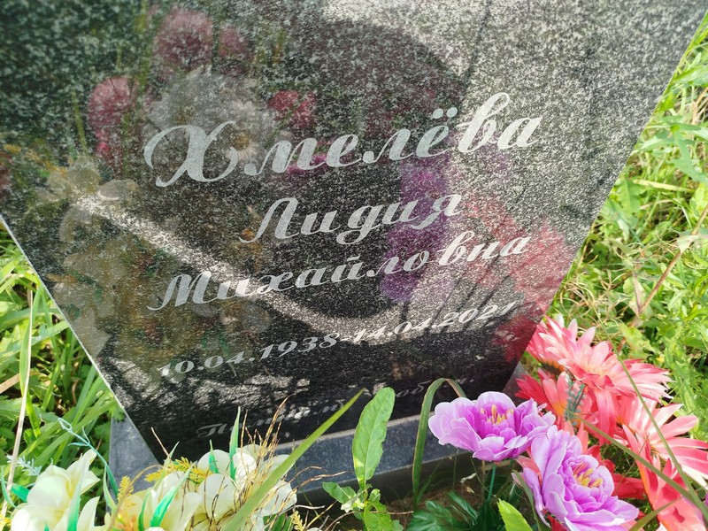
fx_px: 491
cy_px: 266
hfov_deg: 71.6
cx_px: 354
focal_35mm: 24
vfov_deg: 56.8
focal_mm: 5.31
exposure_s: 1/191
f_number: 1.7
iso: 50
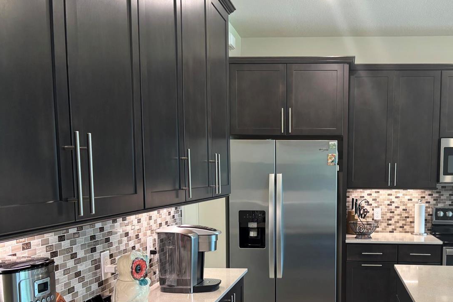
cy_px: 223
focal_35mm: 40
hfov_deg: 47.4
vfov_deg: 32.8
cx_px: 313
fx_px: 503
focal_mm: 5.96
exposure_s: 1/120
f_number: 1.6
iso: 125
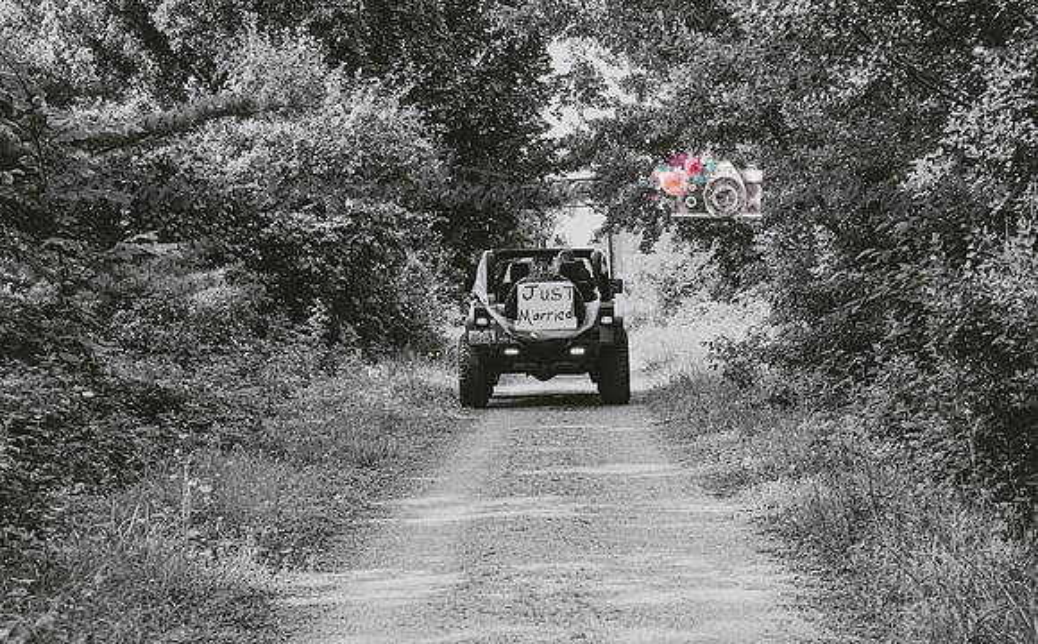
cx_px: 483
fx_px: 2157
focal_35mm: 76
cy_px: 369
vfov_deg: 17.0
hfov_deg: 27.0
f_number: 5.6
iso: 180
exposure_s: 1/250
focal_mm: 70
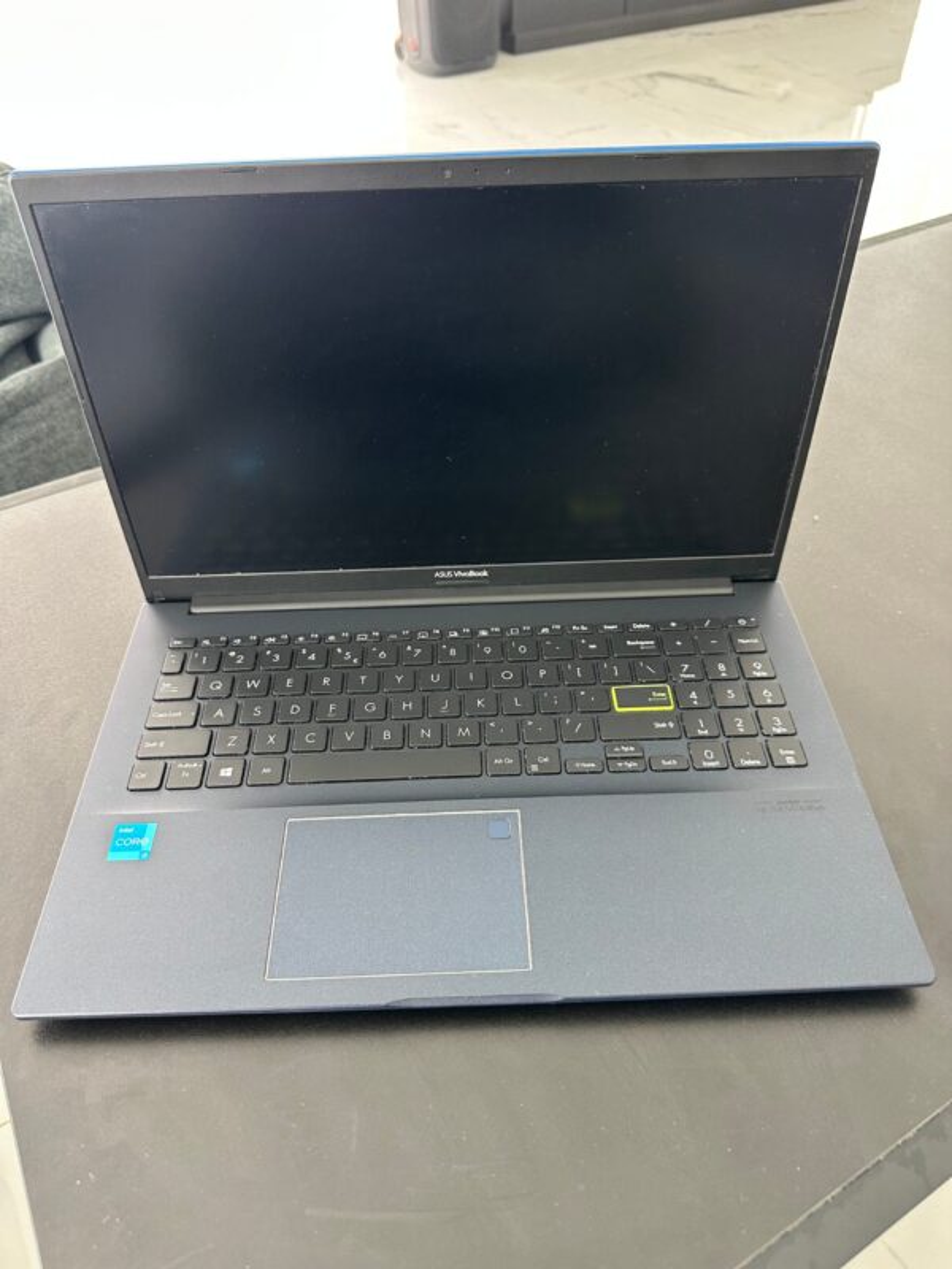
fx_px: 880
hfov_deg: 56.8
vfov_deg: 71.6
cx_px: 476
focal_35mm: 24
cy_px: 634
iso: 250
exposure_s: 1/89
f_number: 1.78
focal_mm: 6.86
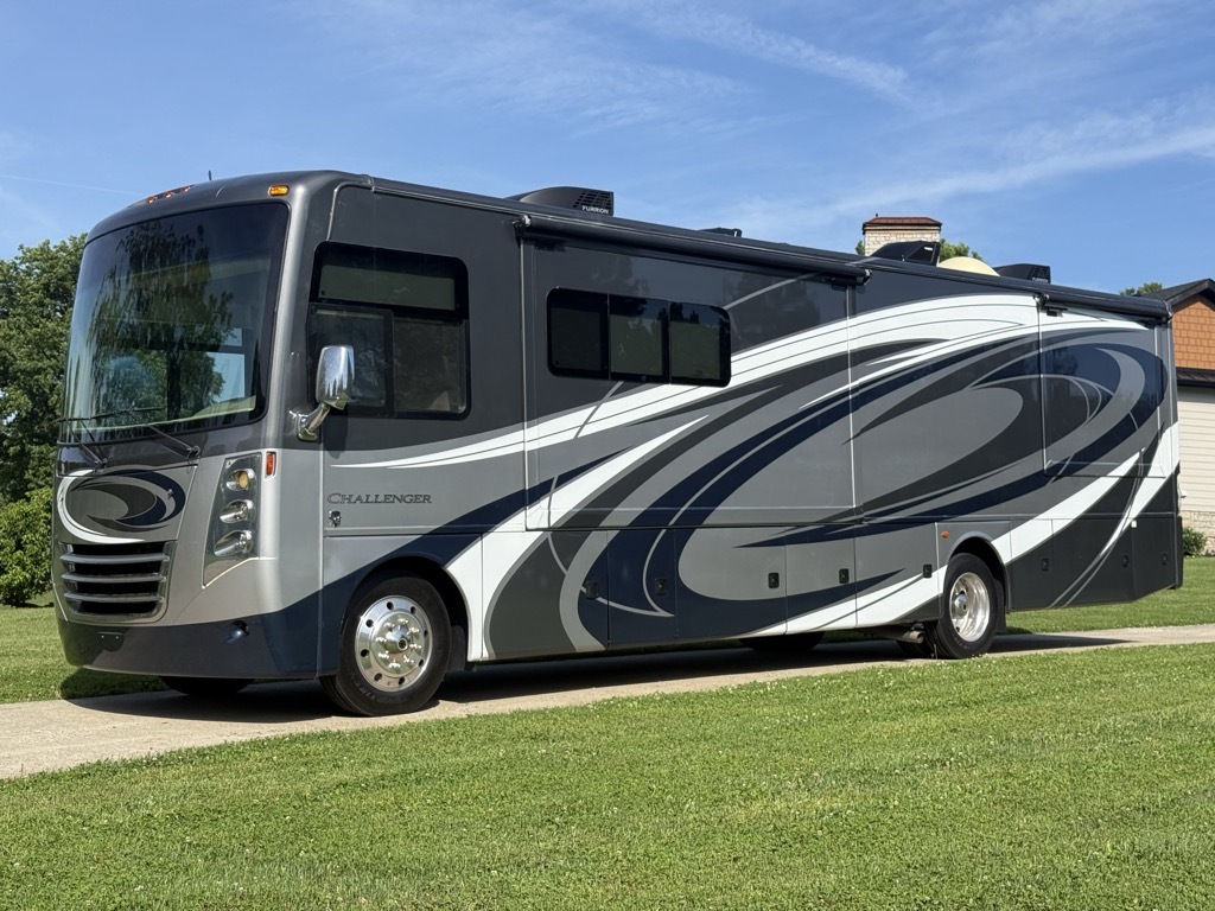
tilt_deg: +5.0
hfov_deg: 39.7
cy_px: 456
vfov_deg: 30.3
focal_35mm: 48
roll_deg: -2.1
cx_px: 608
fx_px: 1685
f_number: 1.78
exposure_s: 1/3891
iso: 64
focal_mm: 6.76
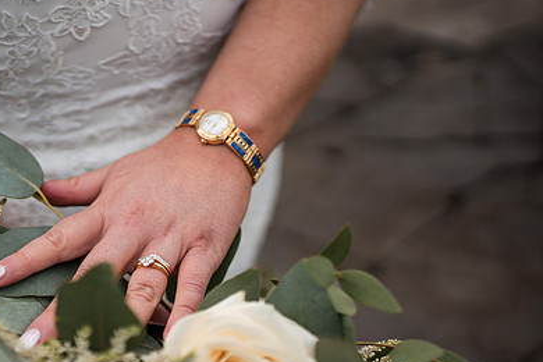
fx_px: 784
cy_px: 249
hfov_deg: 37.6
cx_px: 167
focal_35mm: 52
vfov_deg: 25.8
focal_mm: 35
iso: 100
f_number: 1.8
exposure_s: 1/6400
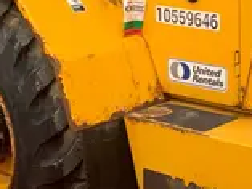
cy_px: 20
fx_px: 663
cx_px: 345
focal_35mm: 91
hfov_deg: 19.5
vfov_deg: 16.1
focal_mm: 4.25
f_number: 1.8
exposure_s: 1/1634
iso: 25
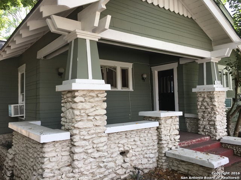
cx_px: 120
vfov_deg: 48.2
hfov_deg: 61.7
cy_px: 90
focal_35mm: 29
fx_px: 202
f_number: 2.2
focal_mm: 4.15
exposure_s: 1/120
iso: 25
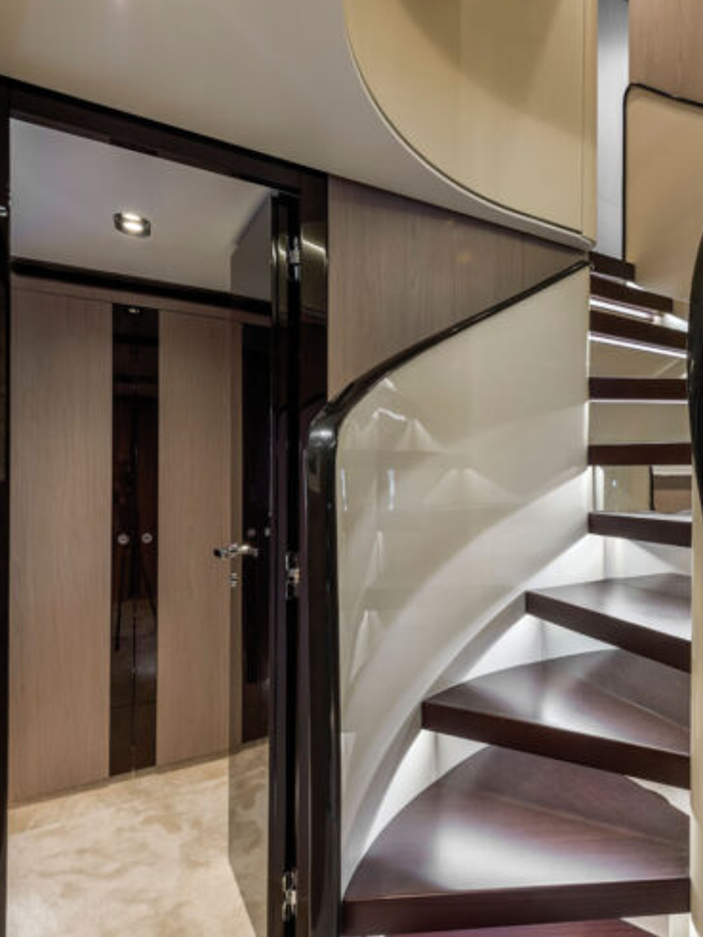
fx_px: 569
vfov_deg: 79.0
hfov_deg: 58.9
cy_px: 480
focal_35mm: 21
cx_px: 554
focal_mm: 14
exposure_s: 1
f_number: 14
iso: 100
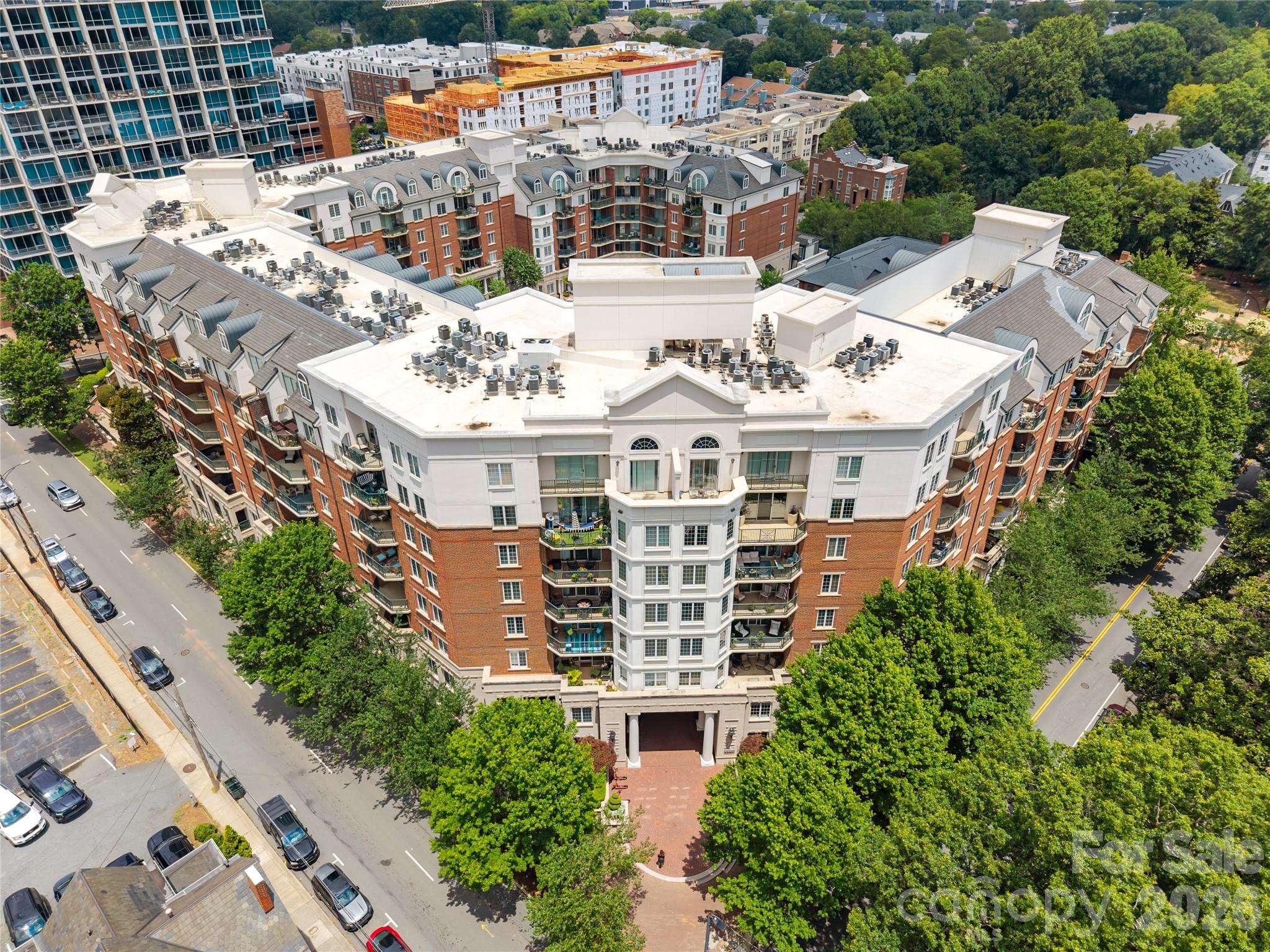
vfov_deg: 56.8
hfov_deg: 71.6
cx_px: 635
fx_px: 881
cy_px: 476
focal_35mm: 24
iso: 280
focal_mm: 8.67
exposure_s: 1/6000
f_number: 1.8
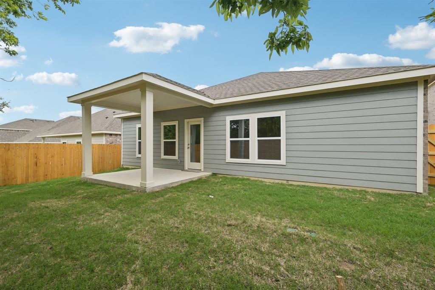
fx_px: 193
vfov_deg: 73.7
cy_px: 145
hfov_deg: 96.8
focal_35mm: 16
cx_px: 218
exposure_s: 1/500
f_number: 8
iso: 400
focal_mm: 16
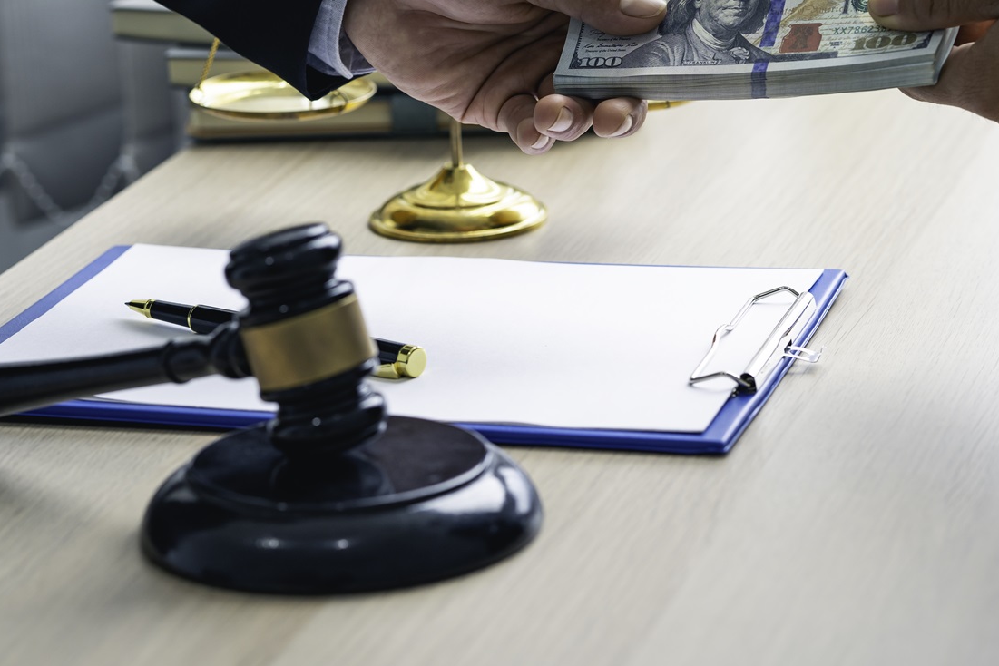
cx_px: 617
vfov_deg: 9.9
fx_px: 3857
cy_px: 167
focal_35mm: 139
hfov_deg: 14.7
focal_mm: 85
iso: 320
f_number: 4
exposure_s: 1/100
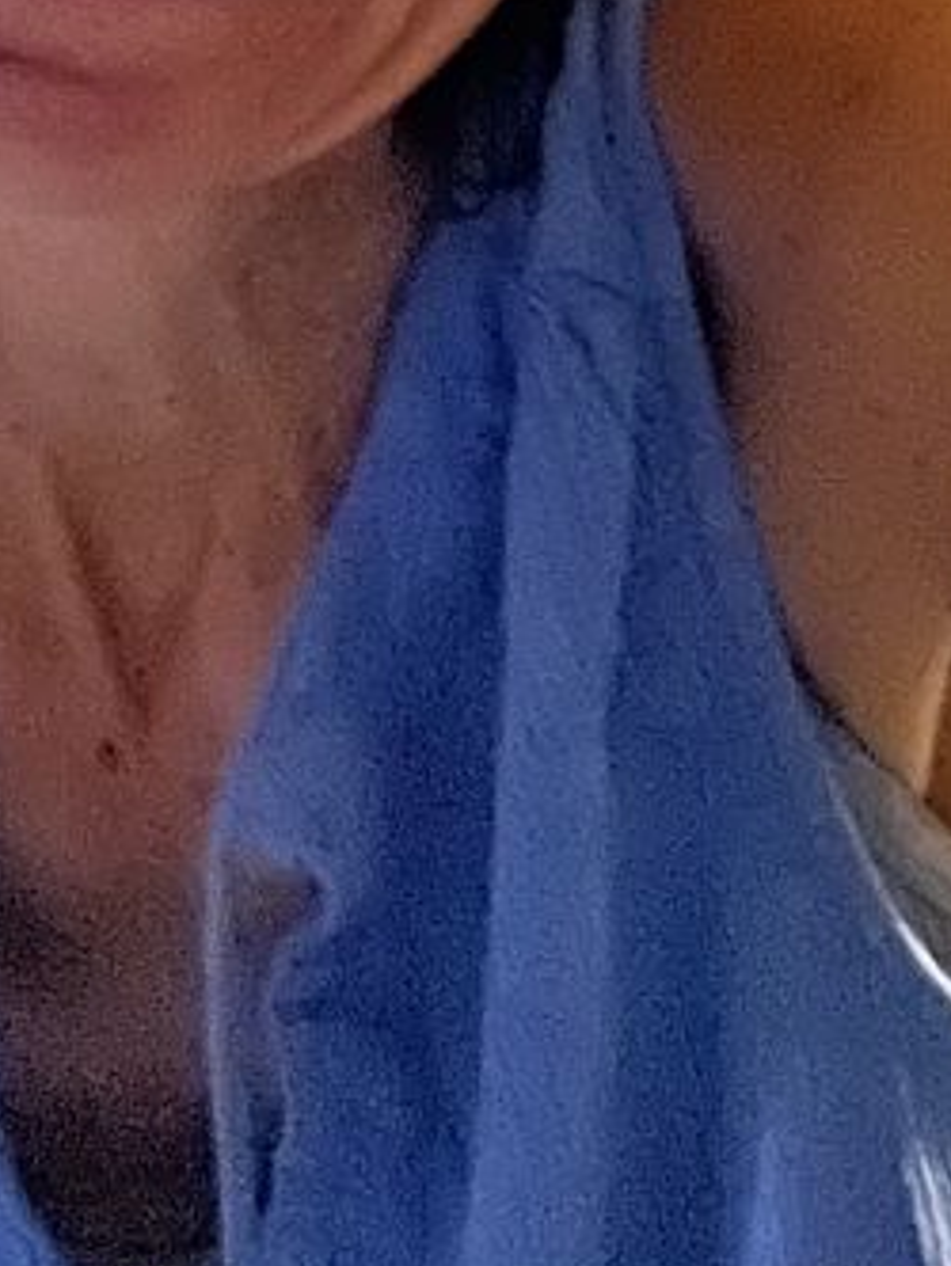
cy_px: -610
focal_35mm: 96
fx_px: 3514
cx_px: 270
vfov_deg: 18.3
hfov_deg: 15.4
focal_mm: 2.71
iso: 3200
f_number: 2.2
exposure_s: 1/15
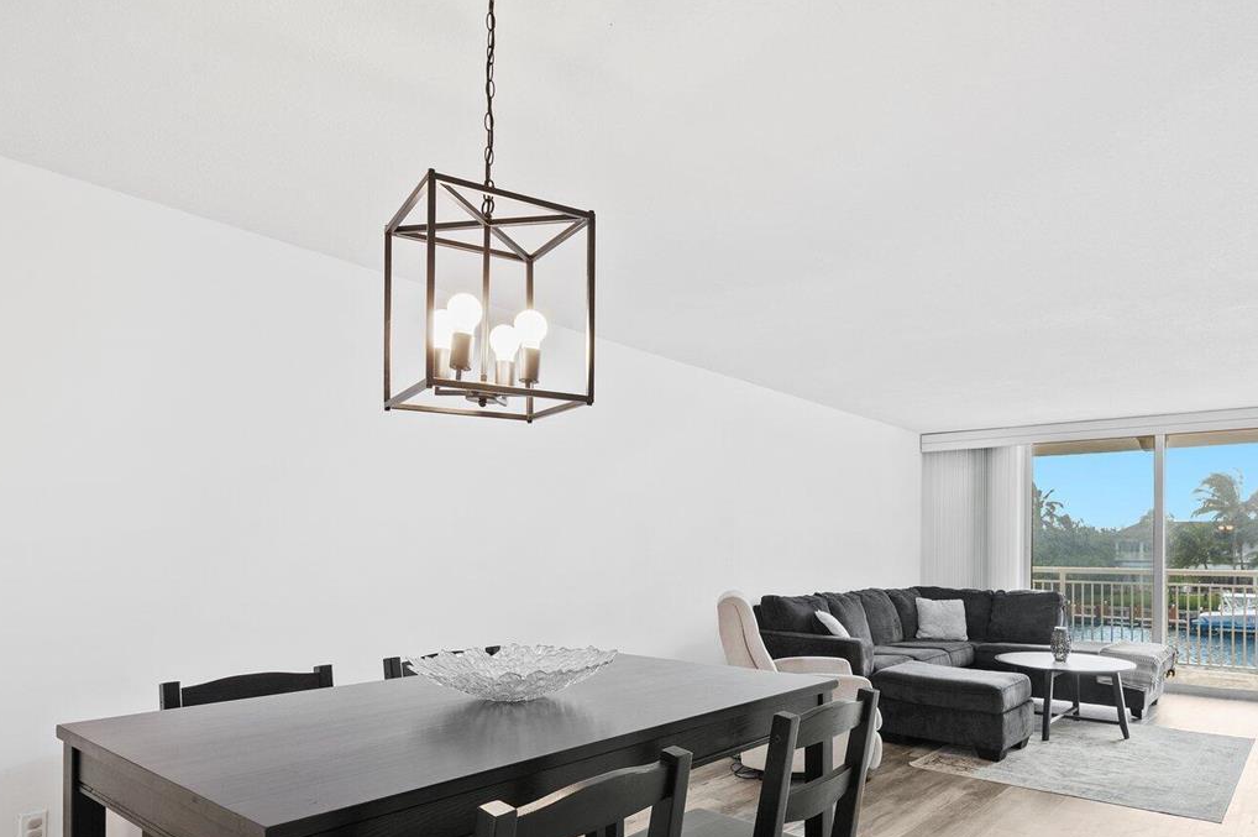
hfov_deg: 78.2
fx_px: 768
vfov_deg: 54.4
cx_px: 714
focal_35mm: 22
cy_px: 631
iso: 200
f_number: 8
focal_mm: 14
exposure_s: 1/8
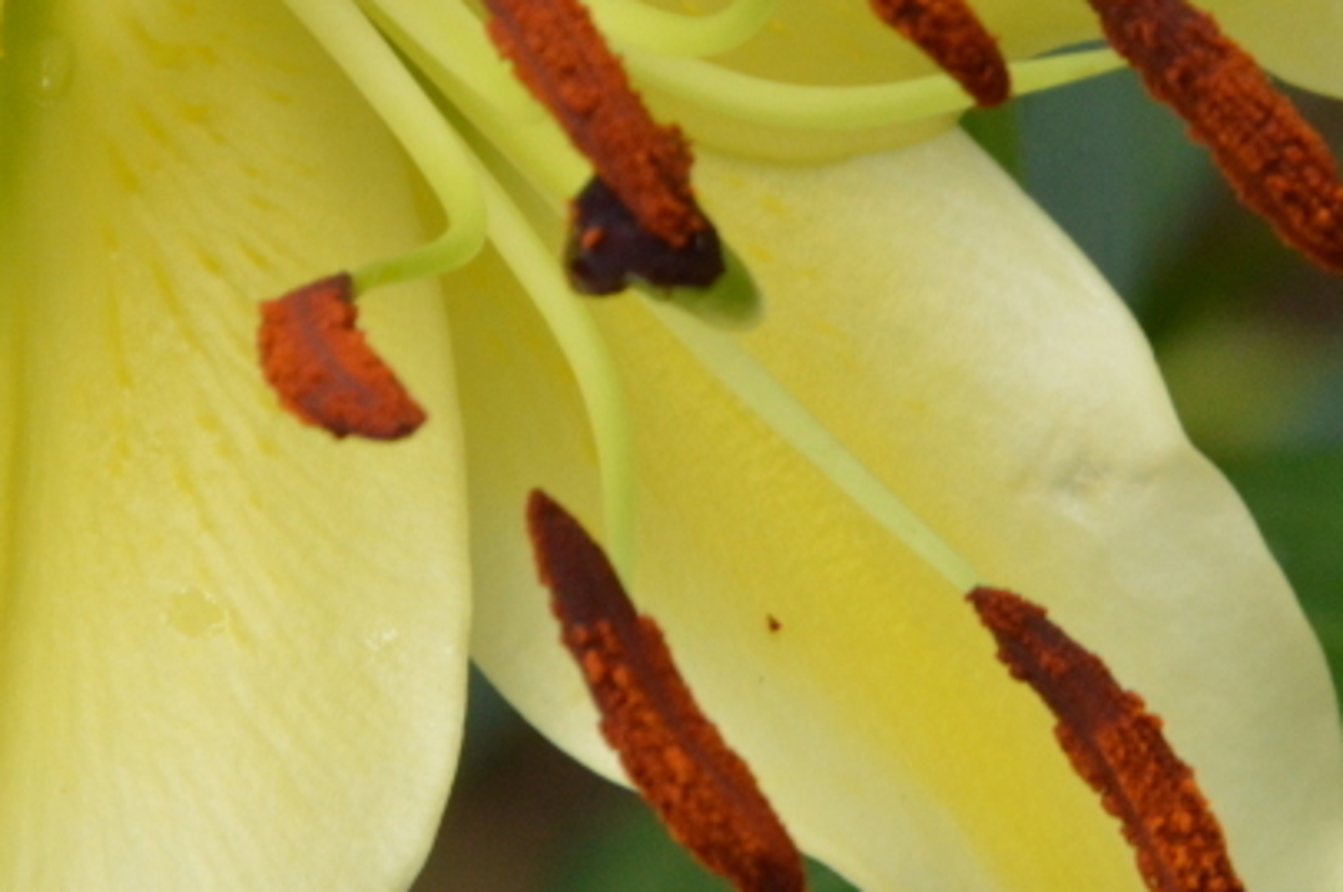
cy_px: 250
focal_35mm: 664
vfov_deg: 2.1
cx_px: 925
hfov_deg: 3.1
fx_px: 24751
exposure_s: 1/250
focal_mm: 175
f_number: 18
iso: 1100
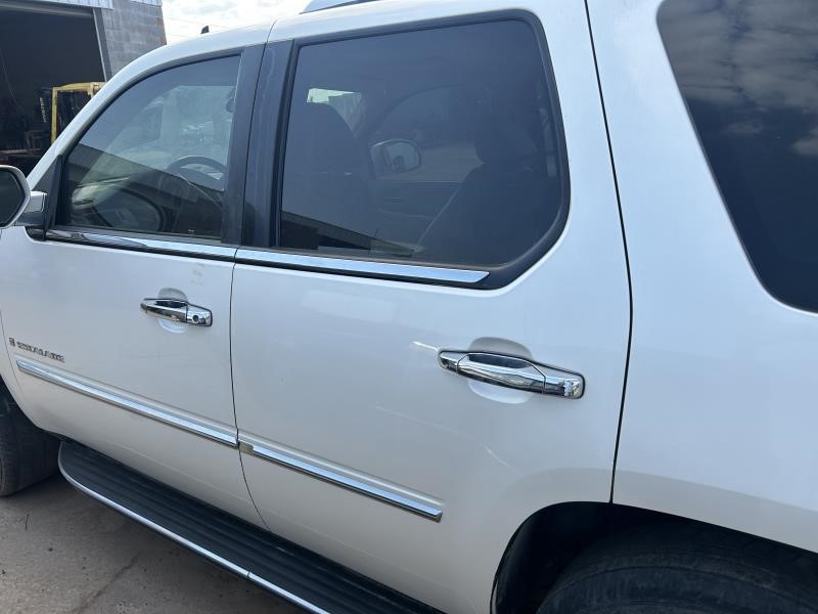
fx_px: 614
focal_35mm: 26
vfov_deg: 53.1
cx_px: 409
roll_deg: +3.6
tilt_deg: -18.5
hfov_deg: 67.3
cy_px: 307
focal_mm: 5.7
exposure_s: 1/1645
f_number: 1.5
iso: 50
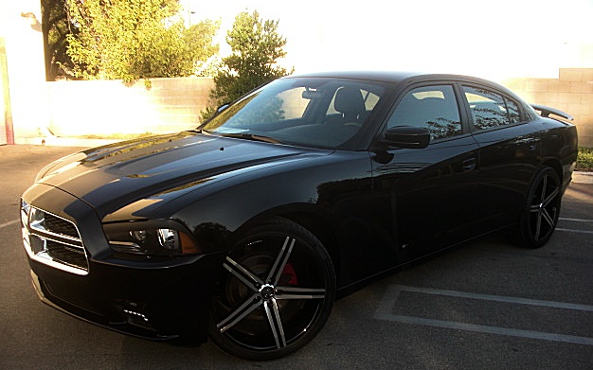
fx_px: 630
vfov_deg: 32.7
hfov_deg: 50.4
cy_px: 217
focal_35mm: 39
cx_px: 296
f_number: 2.8
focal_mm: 6.3
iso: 50
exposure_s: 1/125
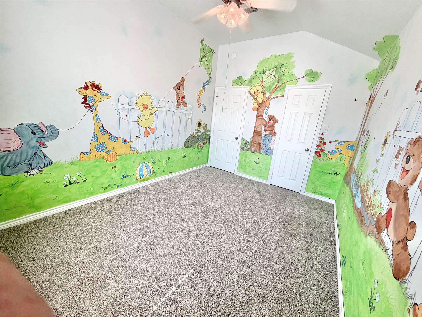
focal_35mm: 14
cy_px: 158
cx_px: 211
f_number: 2.2
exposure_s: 1/141
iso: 64
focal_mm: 2.22
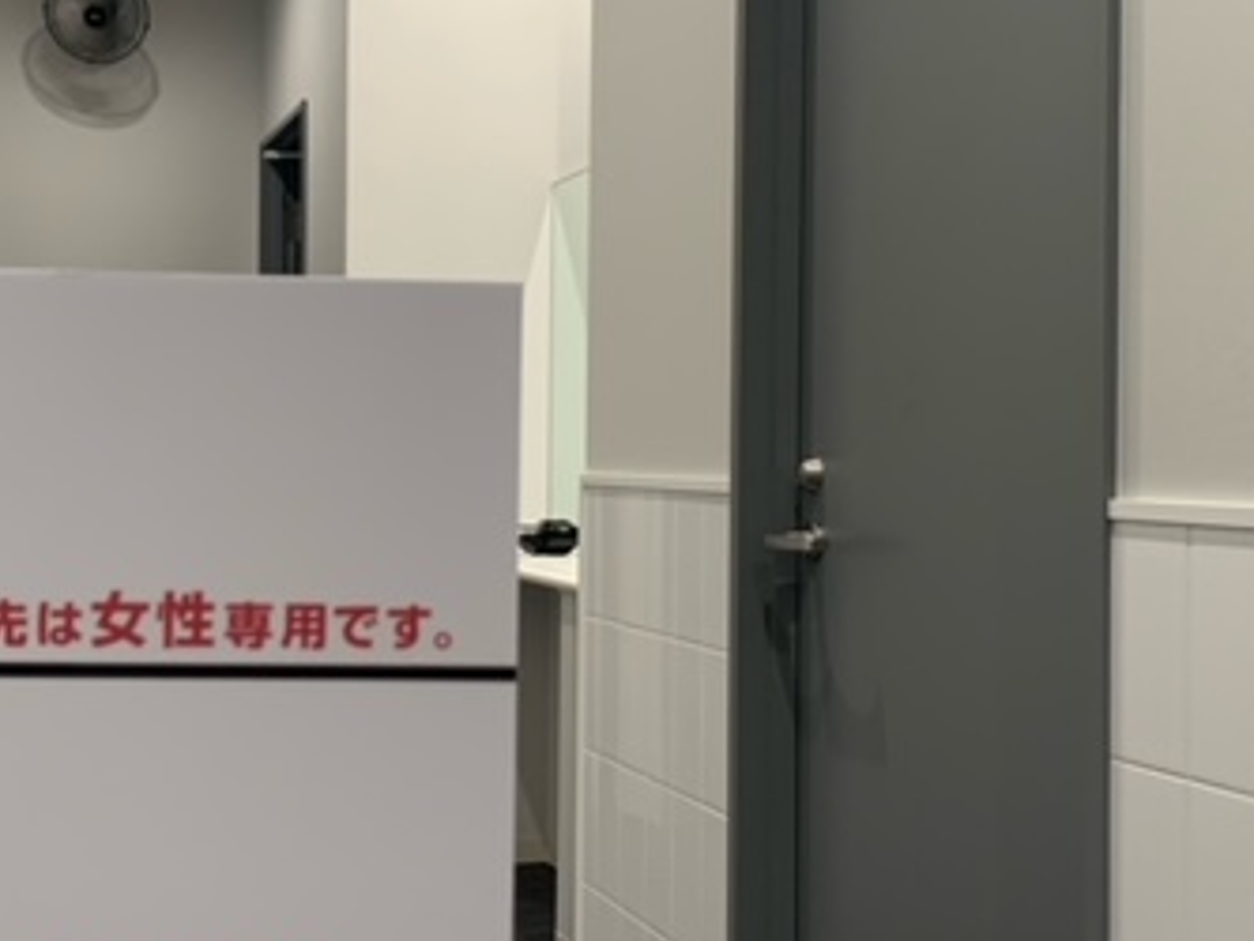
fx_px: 1812
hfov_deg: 38.2
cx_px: 584
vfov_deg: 29.1
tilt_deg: -0.3
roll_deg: -1.1
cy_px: 437
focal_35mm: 50
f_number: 1.8
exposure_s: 1/60
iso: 125
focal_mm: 4.25
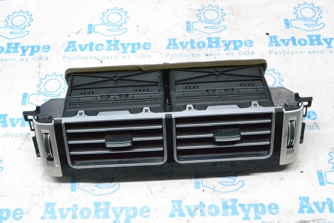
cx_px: 167
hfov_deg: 43.6
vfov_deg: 29.9
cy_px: 112
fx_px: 418
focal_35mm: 45
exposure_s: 1/125
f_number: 10
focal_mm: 30
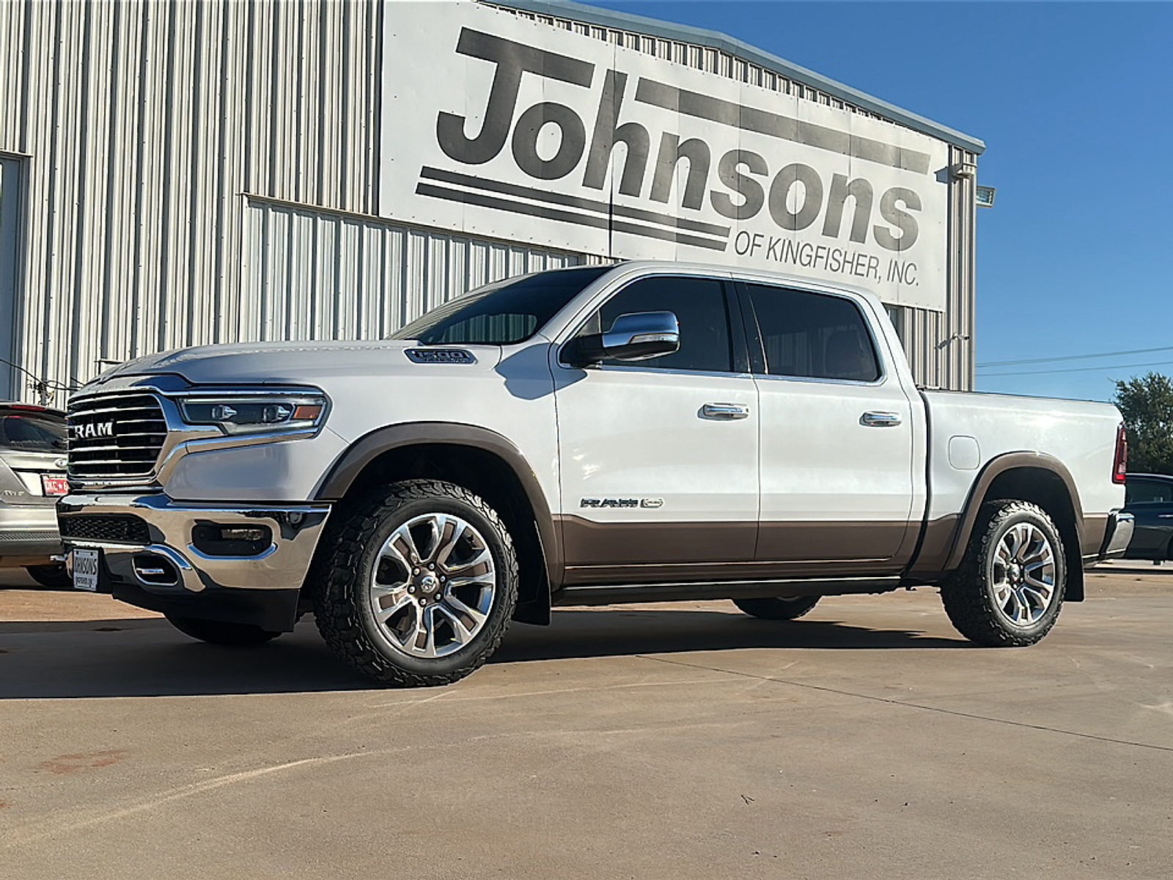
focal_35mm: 33
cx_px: 586
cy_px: 440
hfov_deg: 55.4
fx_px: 1118
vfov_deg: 42.9
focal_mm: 6.86
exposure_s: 1/8333
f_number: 1.78
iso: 80
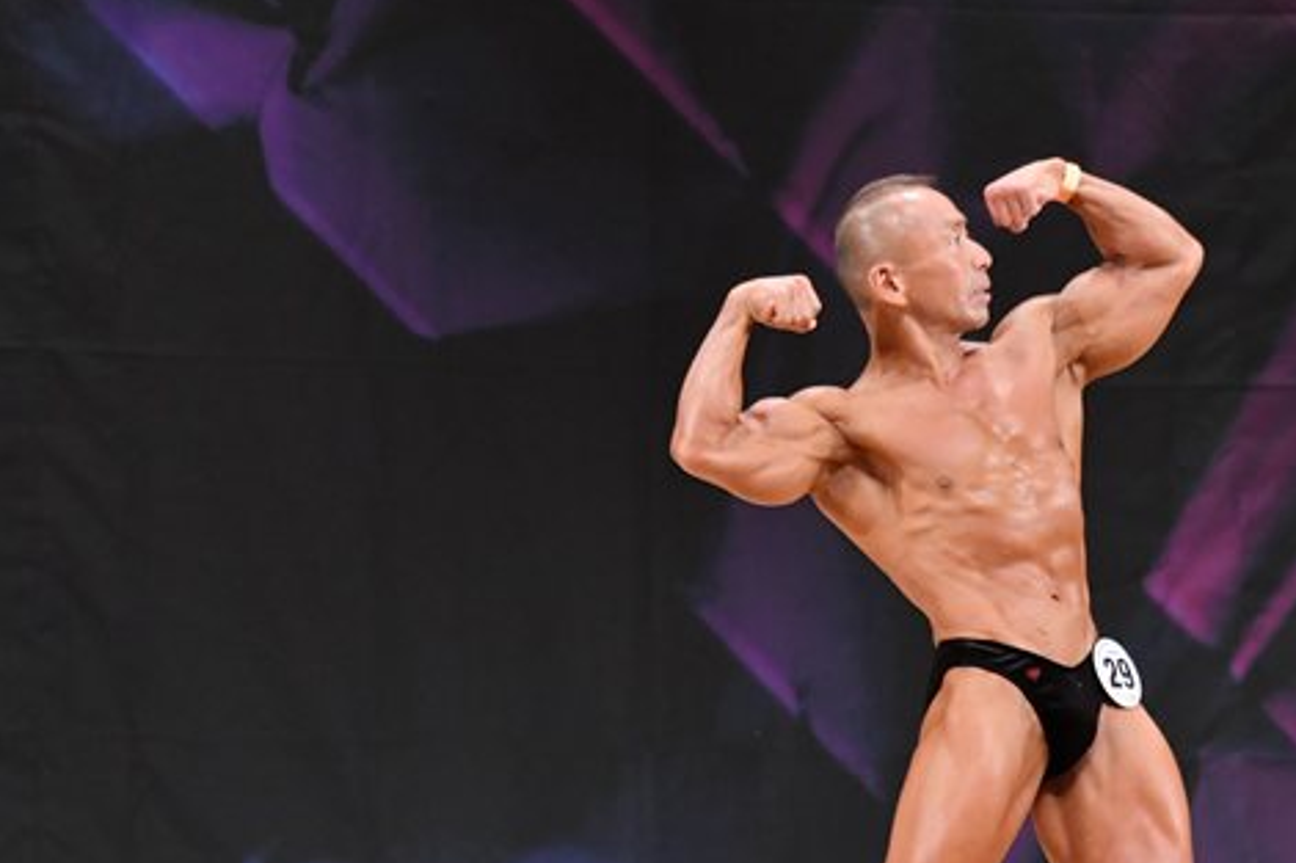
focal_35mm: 445
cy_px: 604
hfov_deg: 4.6
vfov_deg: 3.1
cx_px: 870
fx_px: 16014
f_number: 5.6
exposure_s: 1/400
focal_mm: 180
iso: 3600
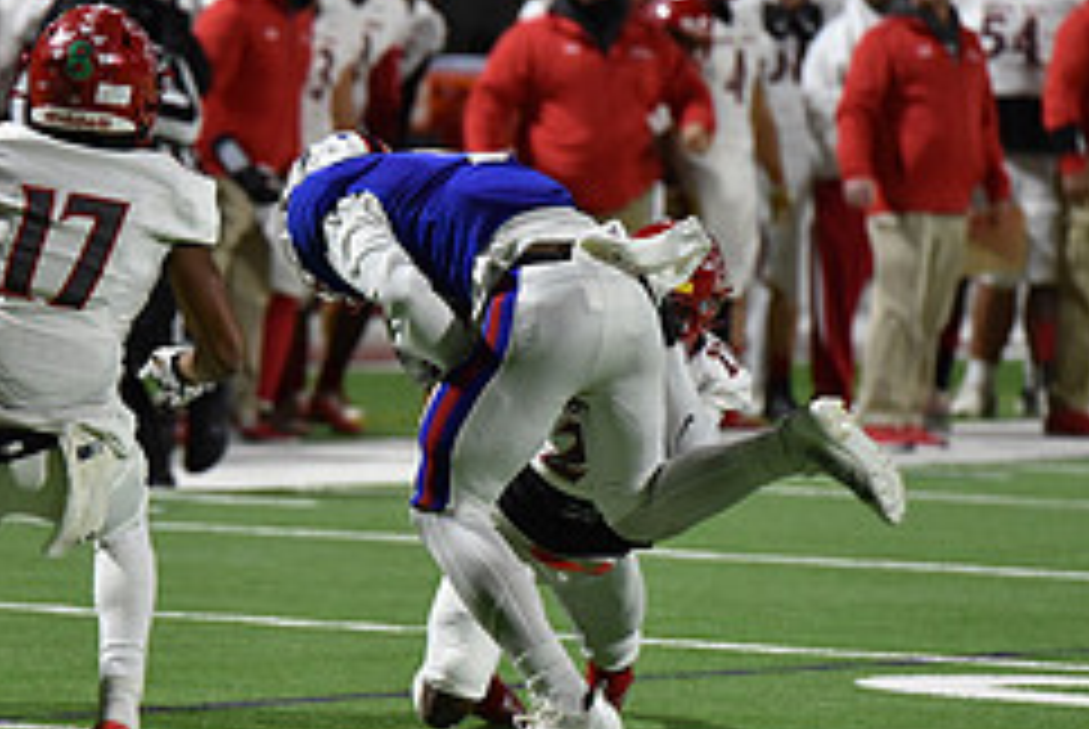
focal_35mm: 467
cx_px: 396
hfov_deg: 4.4
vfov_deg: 3.0
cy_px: 259
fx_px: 14144
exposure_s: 1/500
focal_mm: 195
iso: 2500
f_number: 2.8
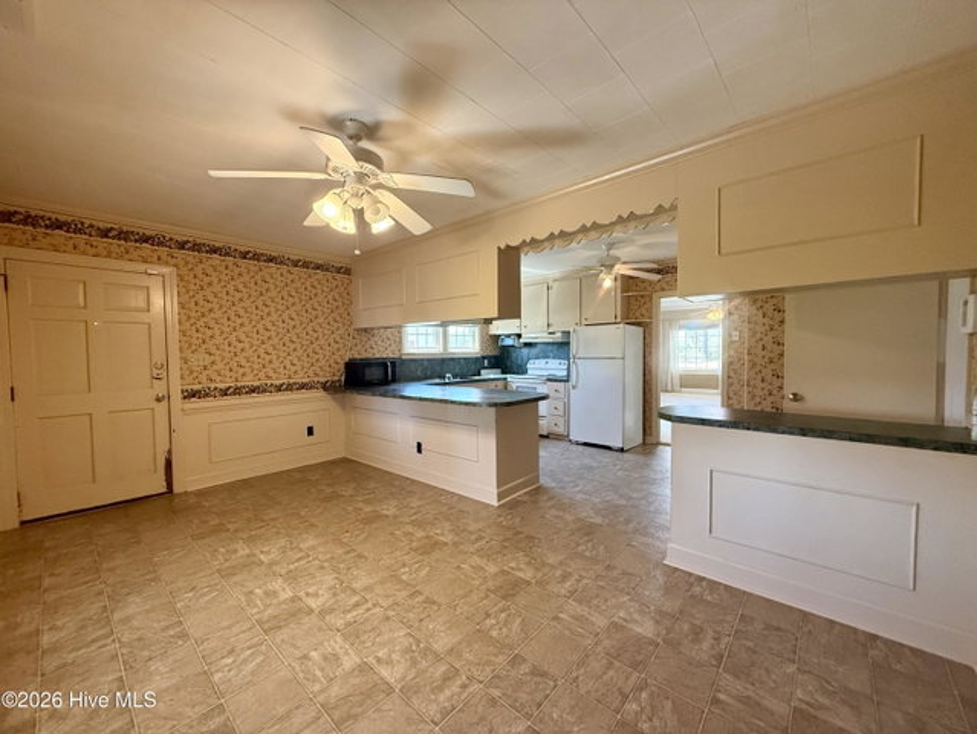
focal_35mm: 14
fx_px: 395
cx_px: 488
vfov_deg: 85.7
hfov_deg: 102.0
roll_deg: +0.4
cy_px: 367
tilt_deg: -1.8
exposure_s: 1/120
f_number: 2.2
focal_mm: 2.22
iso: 500
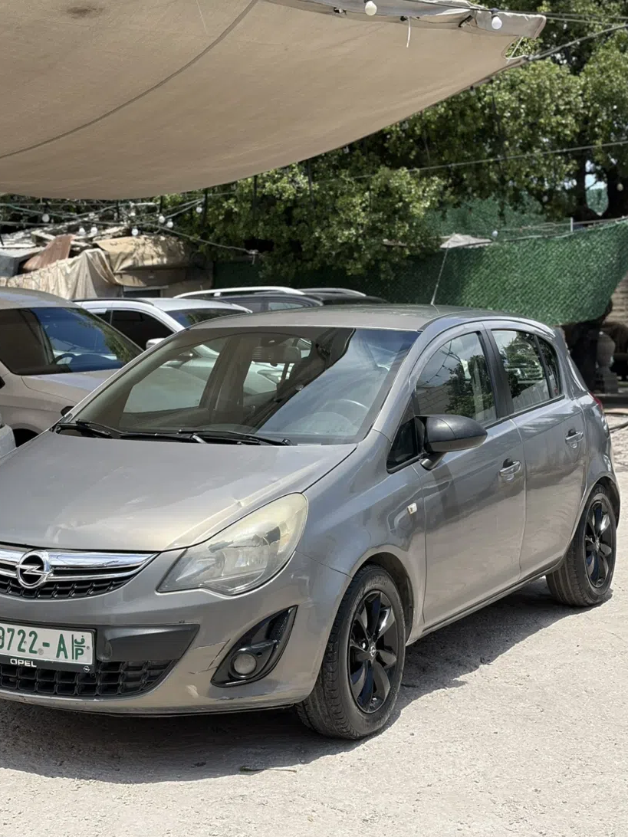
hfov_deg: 22.6
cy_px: 388
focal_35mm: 65
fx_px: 1572
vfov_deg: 29.8
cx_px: 271
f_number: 1.6
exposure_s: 1/1848
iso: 40
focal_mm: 5.96
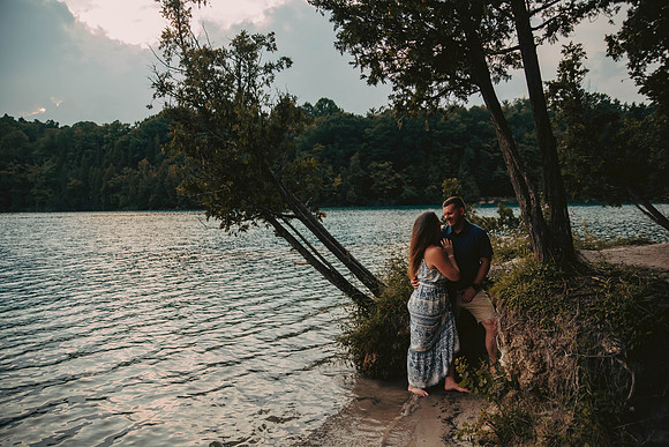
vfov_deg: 46.4
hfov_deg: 65.5
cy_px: 224
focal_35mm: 28
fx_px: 520
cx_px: 334
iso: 640
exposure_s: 1/1250
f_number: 2.8
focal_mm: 28
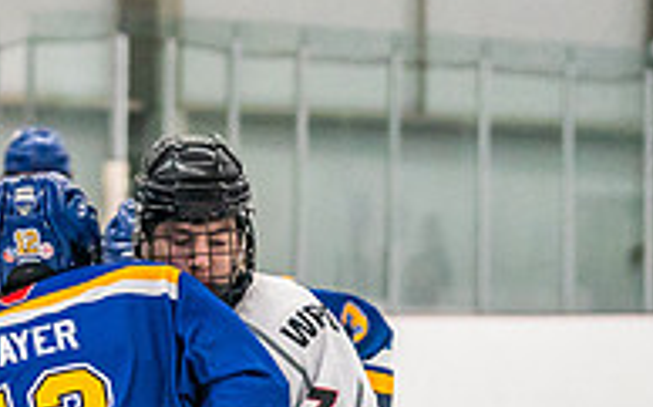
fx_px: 7221
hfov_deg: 5.2
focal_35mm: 406
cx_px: 195
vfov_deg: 3.2
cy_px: 497
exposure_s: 1/1250
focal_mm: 83
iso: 3200
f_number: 2.8
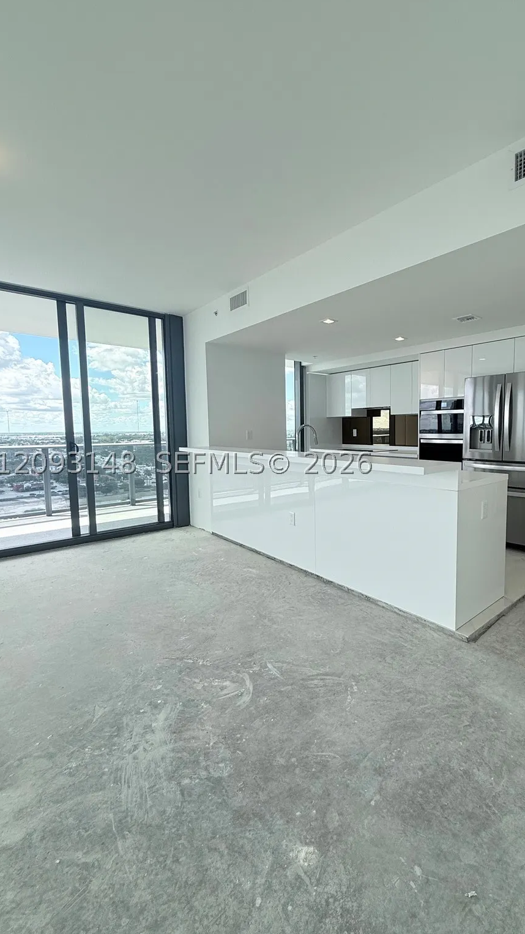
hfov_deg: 65.8
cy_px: 463
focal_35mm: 16
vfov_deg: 99.4
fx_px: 396
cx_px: 336
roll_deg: -0.3
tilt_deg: -4.0
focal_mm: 2.22
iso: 50
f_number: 2.2
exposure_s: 1/400
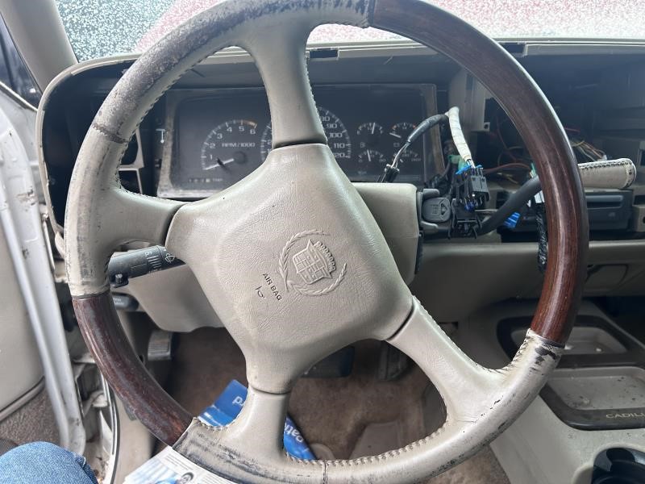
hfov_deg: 67.3
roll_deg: +2.4
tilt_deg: -22.7
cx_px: 322
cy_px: 242
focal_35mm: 26
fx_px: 484
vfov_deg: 53.1
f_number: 1.5
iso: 125
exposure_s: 1/121
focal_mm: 5.7
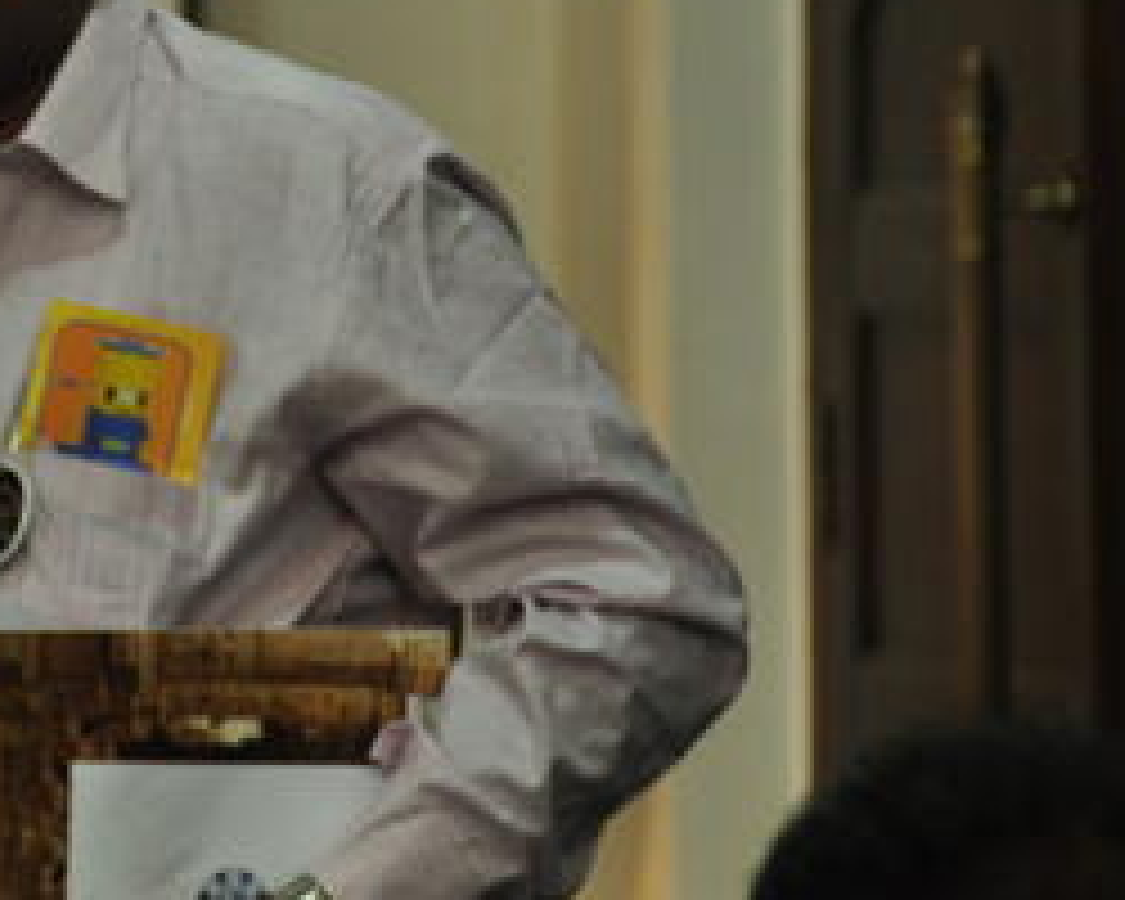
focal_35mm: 455
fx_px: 15154
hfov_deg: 4.2
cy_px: 151
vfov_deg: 3.4
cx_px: -140
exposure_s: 1/40
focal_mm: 135
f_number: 5.6
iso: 800
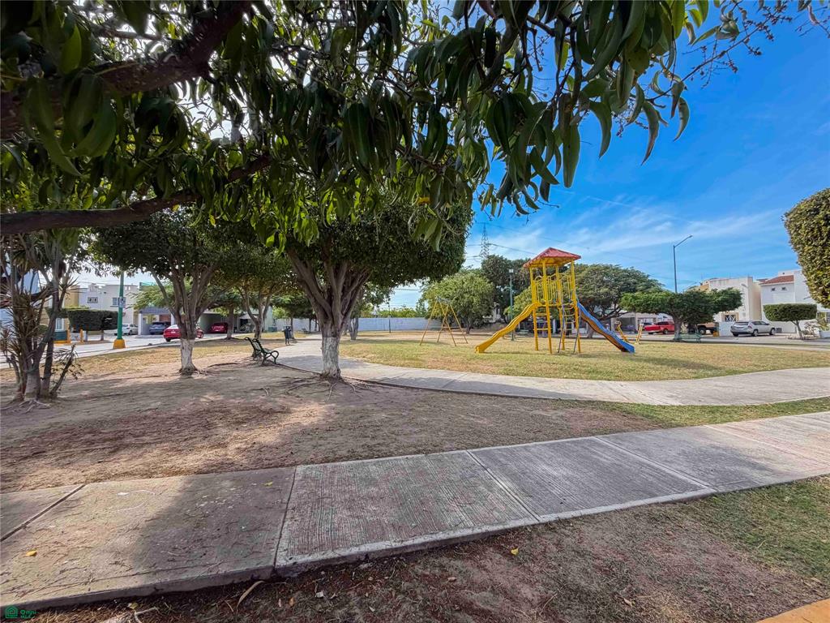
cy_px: 312
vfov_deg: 85.7
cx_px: 415
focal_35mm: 14
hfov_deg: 102.1
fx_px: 336
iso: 40
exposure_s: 1/625
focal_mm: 2.22
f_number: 2.2
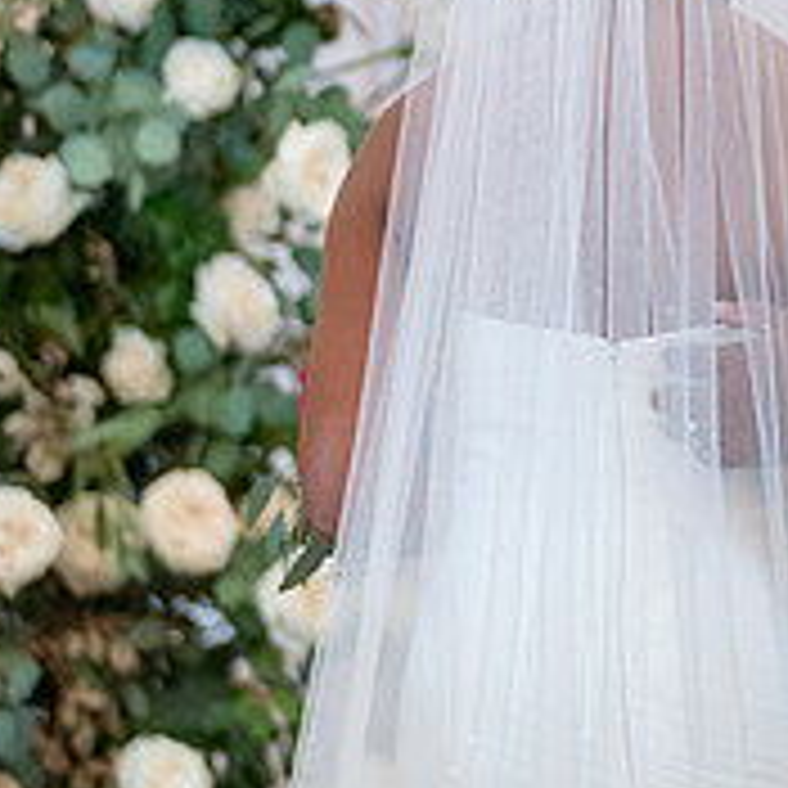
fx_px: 9040
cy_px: 162
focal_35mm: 351
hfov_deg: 5.0
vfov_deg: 5.0
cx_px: 1088
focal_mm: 112
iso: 2000
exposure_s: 1/100
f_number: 2.8
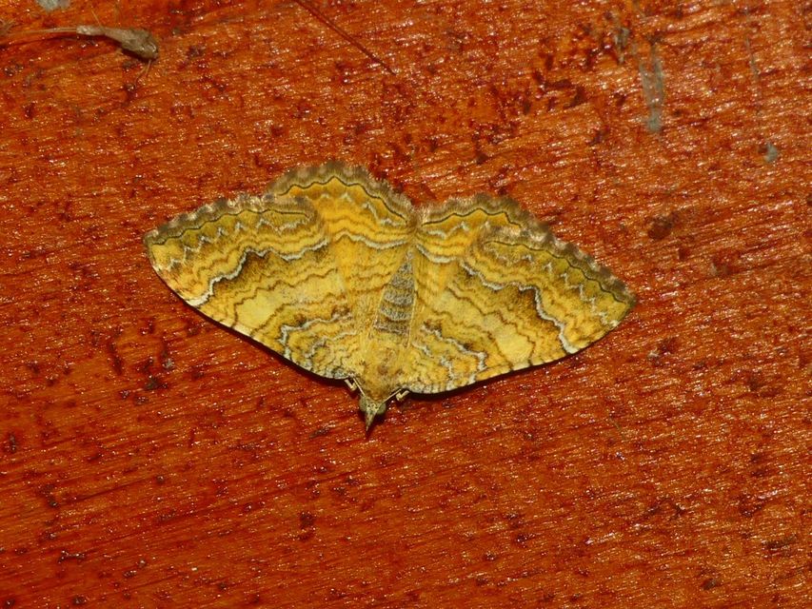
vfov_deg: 9.6
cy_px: 304
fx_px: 3613
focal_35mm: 154
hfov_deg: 12.8
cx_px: 406
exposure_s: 1/40
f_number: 5.4
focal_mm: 27.5
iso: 80
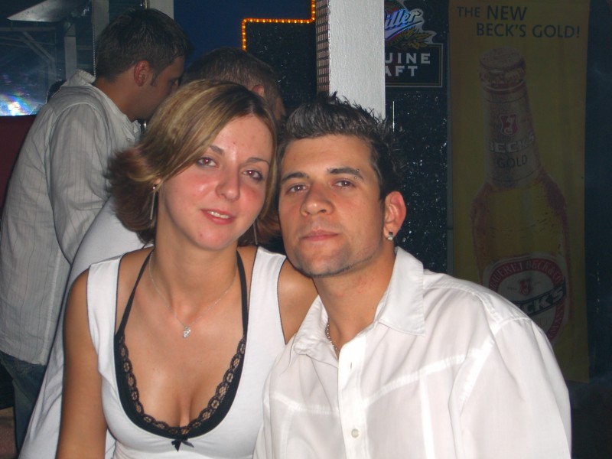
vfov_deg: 21.6
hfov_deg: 28.6
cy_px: 230
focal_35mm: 68
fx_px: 1202
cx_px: 306
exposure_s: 1/60
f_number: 4
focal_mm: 14.2
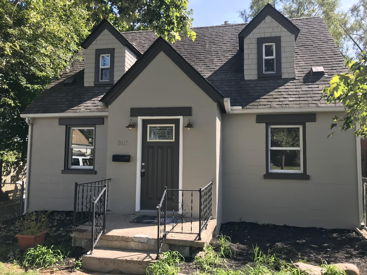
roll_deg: -0.7
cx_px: 184
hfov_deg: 63.4
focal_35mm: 28
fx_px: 297
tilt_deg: +5.4
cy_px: 138
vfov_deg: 49.7
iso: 20
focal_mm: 3.99
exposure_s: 1/570
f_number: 1.8
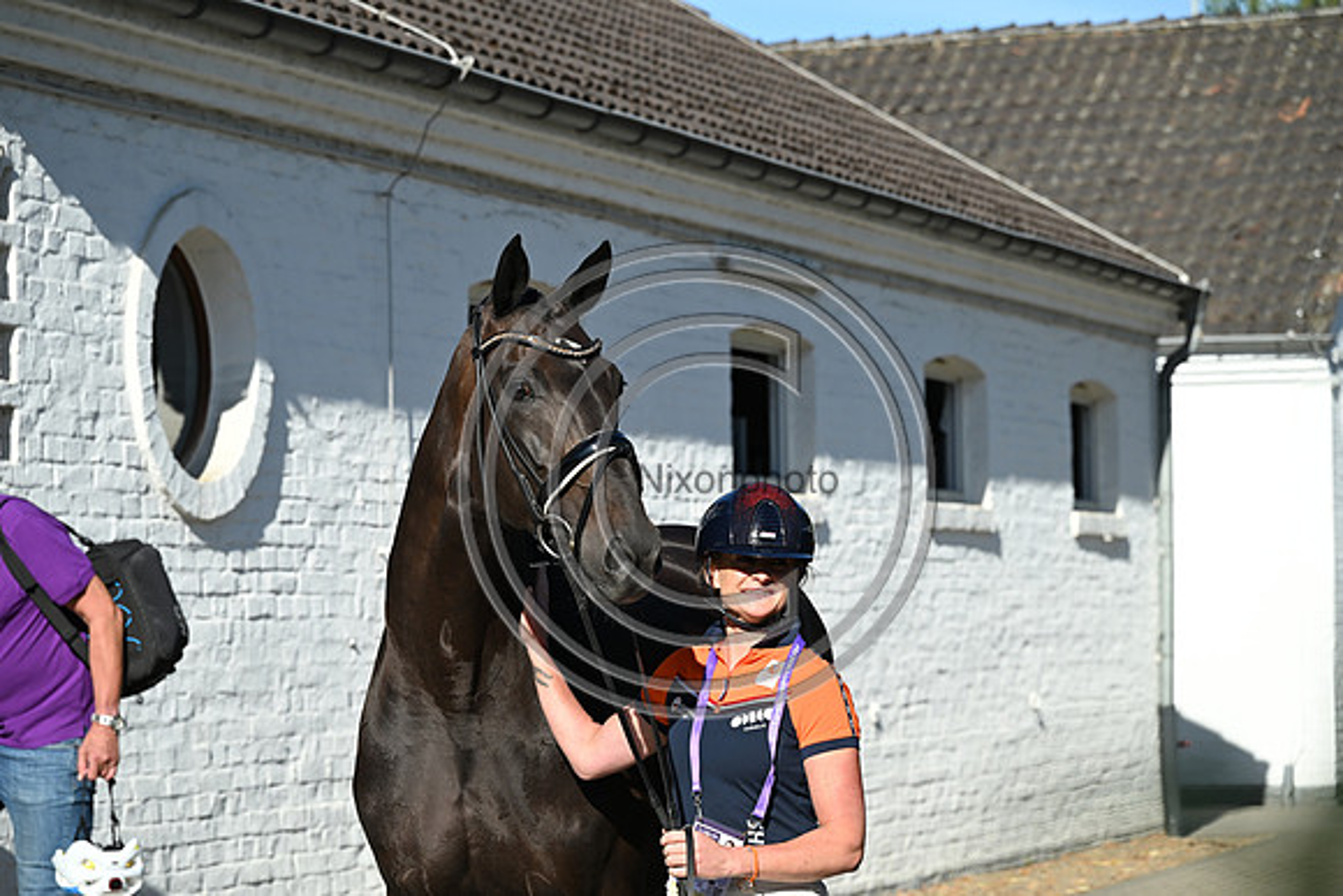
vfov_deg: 11.4
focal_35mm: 120
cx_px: 672
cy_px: 448
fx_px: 4478
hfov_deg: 17.1
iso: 450
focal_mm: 120
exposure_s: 1/1600
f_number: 6.3
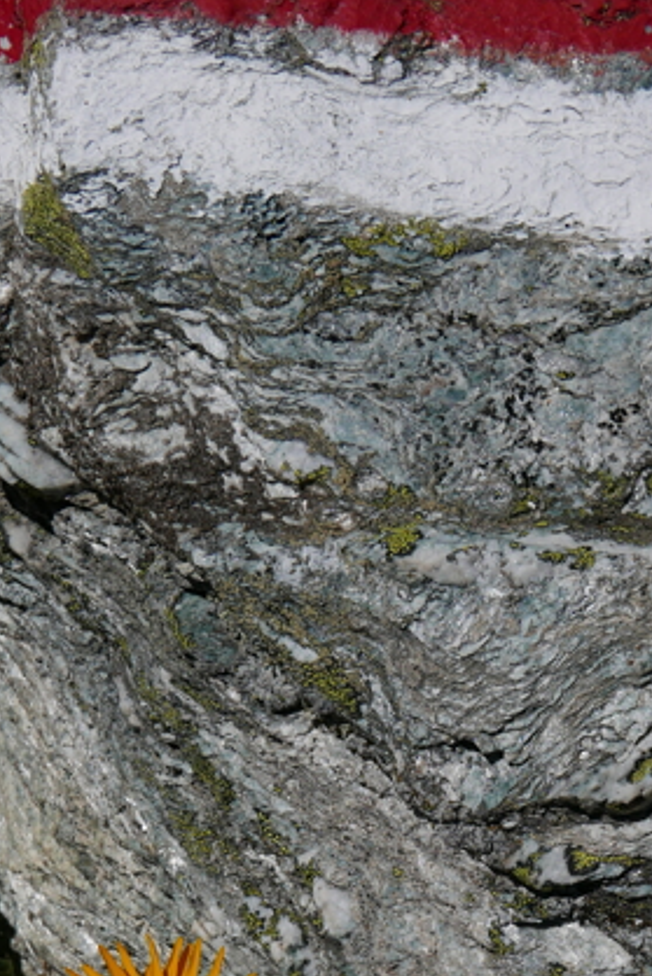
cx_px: 504
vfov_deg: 29.2
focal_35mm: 67
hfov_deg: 20.1
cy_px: 817
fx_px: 1819
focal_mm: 15.9
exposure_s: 1/4000
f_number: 5.6
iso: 200
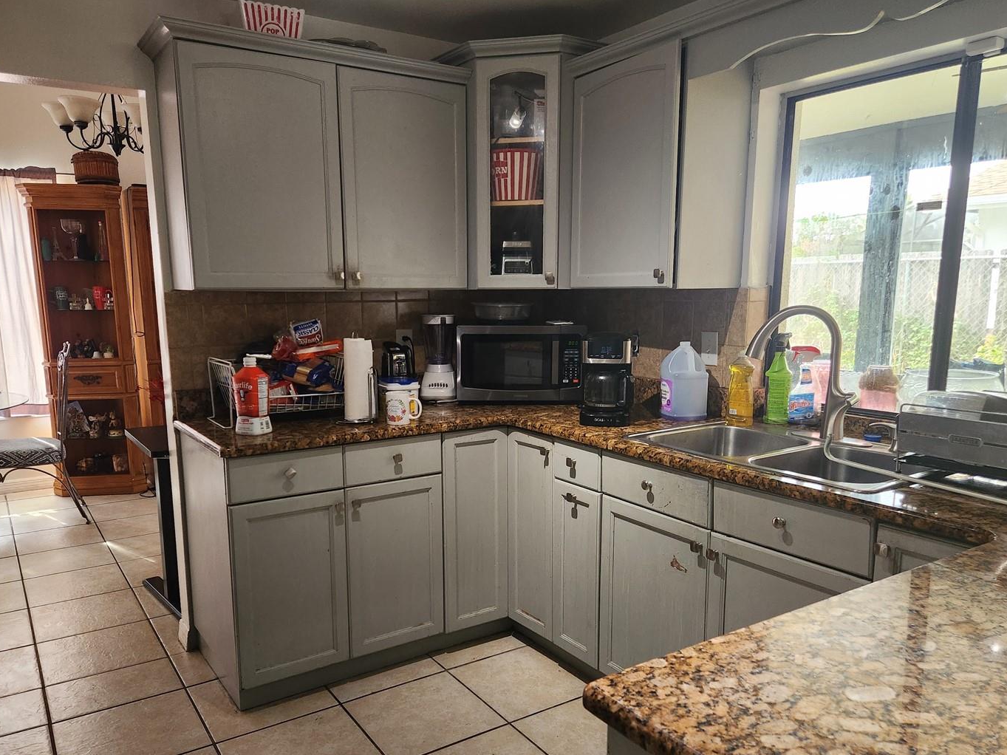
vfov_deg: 51.2
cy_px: 430
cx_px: 488
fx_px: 785
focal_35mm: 27
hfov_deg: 65.3
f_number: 1.8
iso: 250
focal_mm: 5.4
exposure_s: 1/120
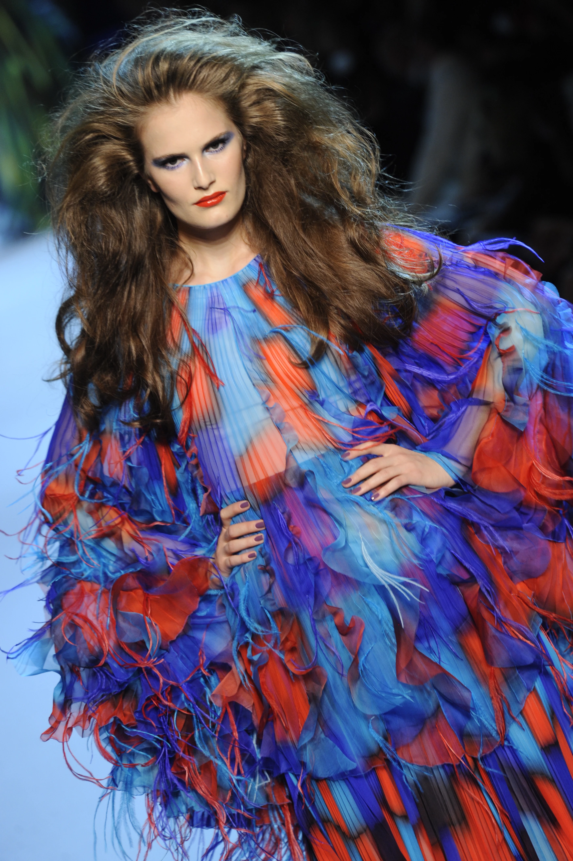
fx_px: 4303
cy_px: 430
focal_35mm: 180
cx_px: 286
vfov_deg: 11.4
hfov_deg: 7.6
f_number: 4.8
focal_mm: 180
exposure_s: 1/320
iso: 1250
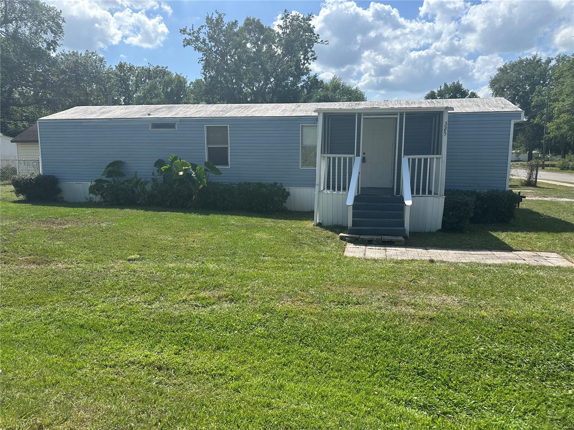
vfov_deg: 56.8
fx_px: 398
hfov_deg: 71.6
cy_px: 215
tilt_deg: -7.8
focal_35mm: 24
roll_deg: -0.9
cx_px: 287
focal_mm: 6.86
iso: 80
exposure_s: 1/4184
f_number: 1.78
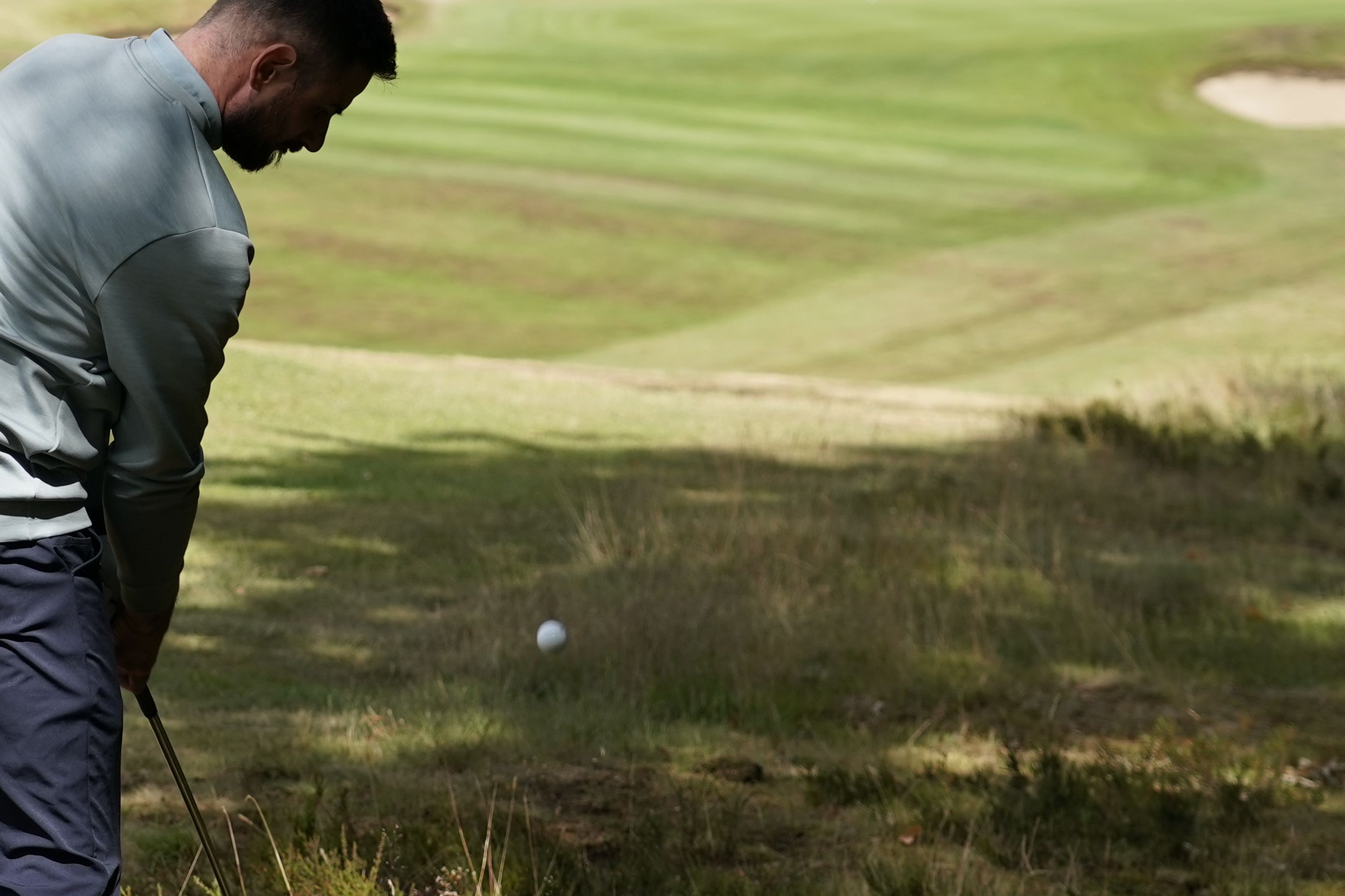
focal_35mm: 157
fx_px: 5865
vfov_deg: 8.7
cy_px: 482
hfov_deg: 13.1
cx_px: 435
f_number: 4
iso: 200
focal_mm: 65
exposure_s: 1/1500
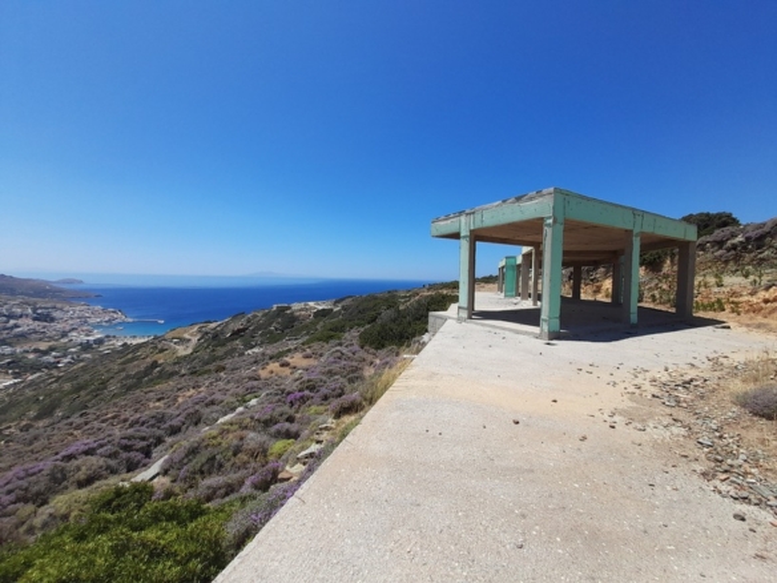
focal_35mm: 13
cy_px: 292
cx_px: 388
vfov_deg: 89.9
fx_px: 292
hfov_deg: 106.2
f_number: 2.2
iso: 40
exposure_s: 1/1531
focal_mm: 1.42
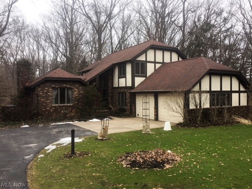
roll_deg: -0.1
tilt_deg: +1.9
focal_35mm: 29
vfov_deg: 48.2
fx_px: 211
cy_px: 94
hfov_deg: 61.7
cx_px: 126
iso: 25
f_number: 2.2
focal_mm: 4.15
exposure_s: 1/217
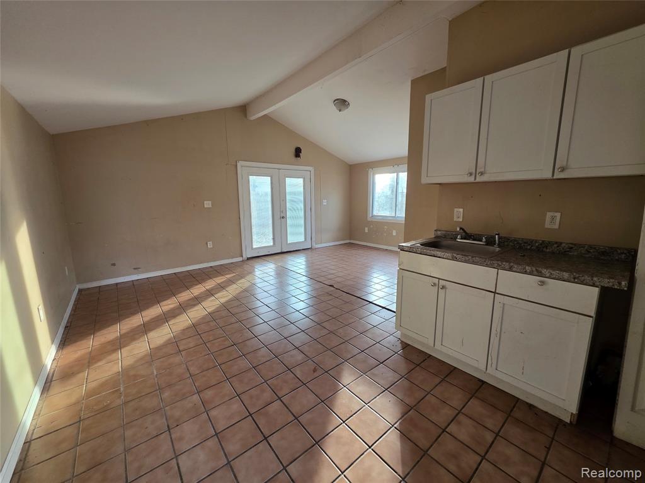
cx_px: 322
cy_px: 242
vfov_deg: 89.9
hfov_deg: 106.2
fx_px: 242
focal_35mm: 13
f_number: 1.9
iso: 160
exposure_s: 1/60
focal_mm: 2.2
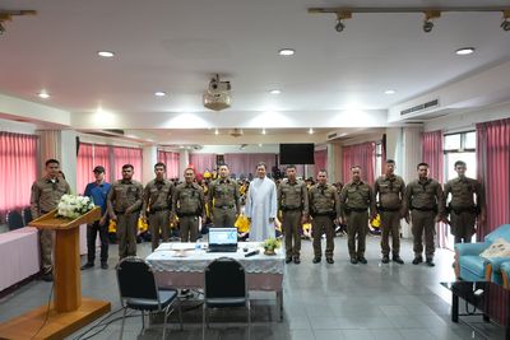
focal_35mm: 24
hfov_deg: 73.7
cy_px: 170
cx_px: 255
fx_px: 340
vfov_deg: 53.2
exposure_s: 1/40
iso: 2000
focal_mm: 16
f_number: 5.6
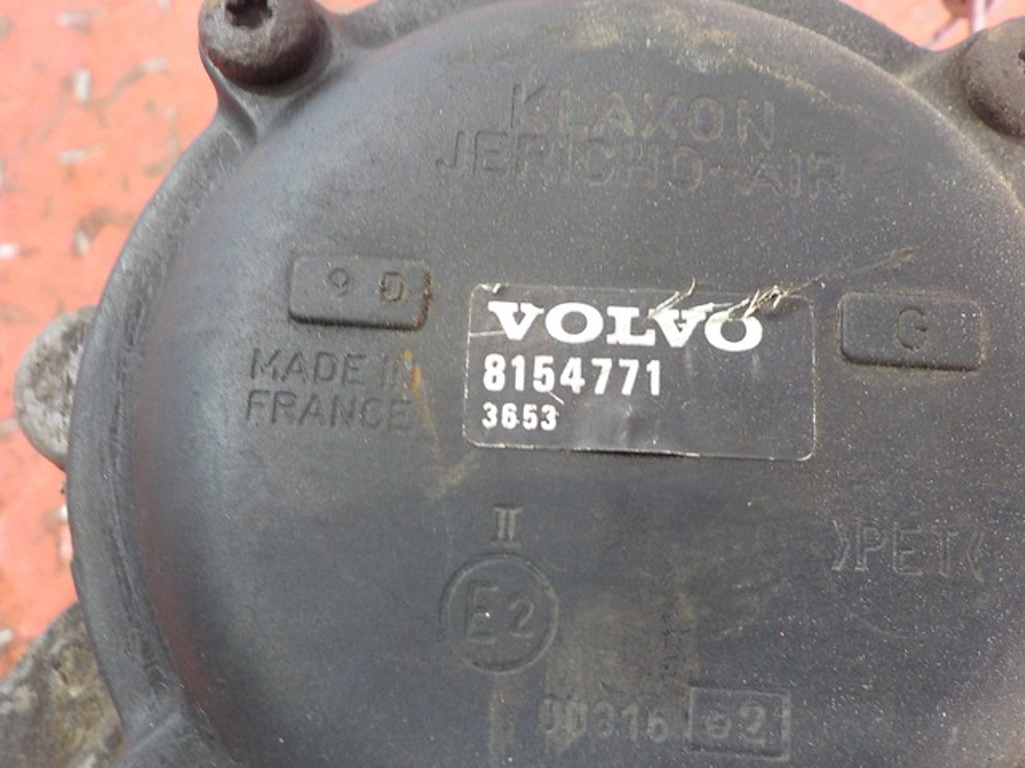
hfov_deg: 60.0
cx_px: 512
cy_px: 384
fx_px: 888
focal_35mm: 30
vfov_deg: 46.8
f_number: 3.3
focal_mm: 4.1
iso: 400
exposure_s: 1/20
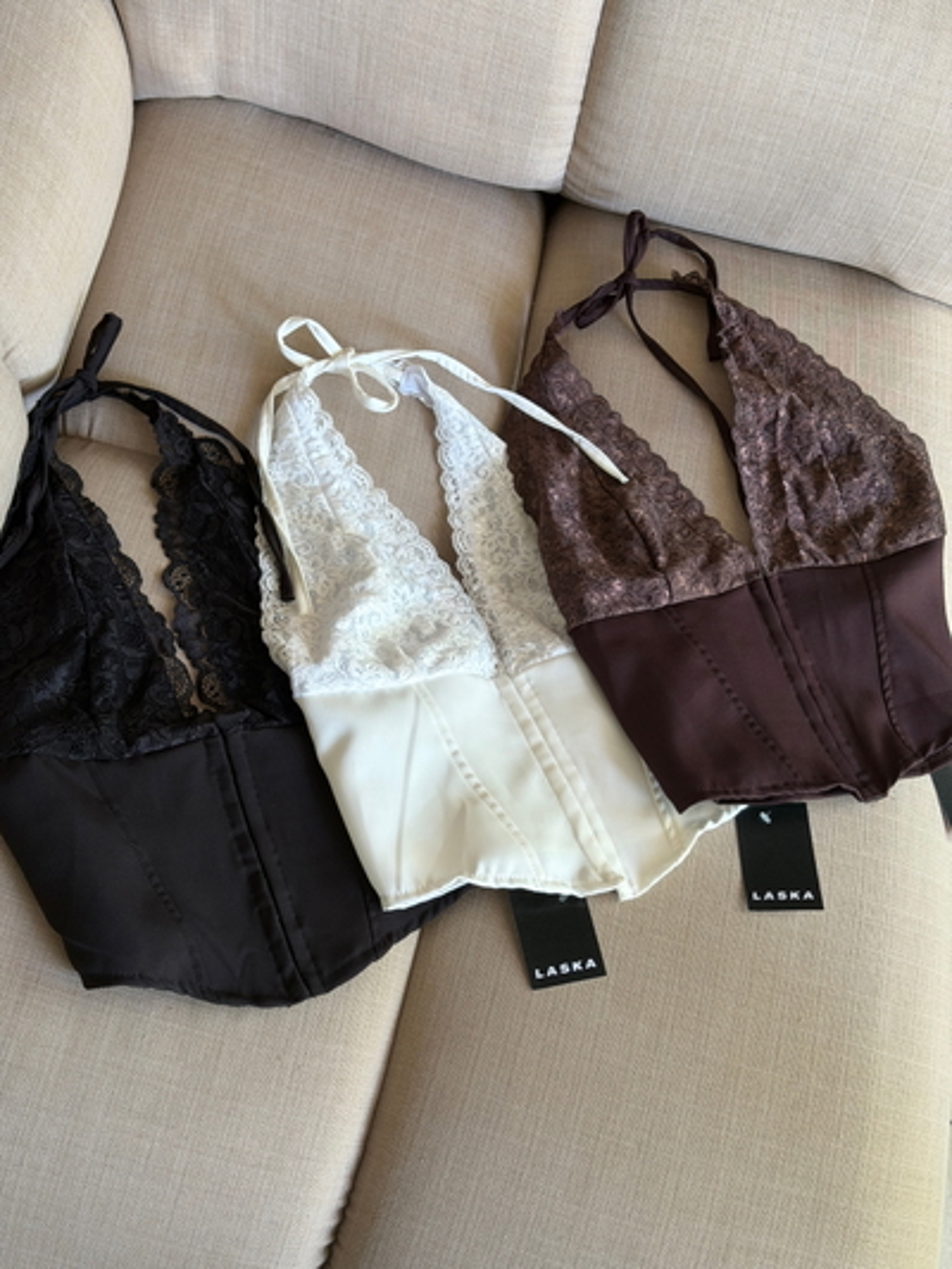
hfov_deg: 30.3
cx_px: 476
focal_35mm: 48
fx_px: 1759
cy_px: 634
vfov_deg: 39.6
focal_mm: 6.76
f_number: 1.78
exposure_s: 1/60
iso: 125
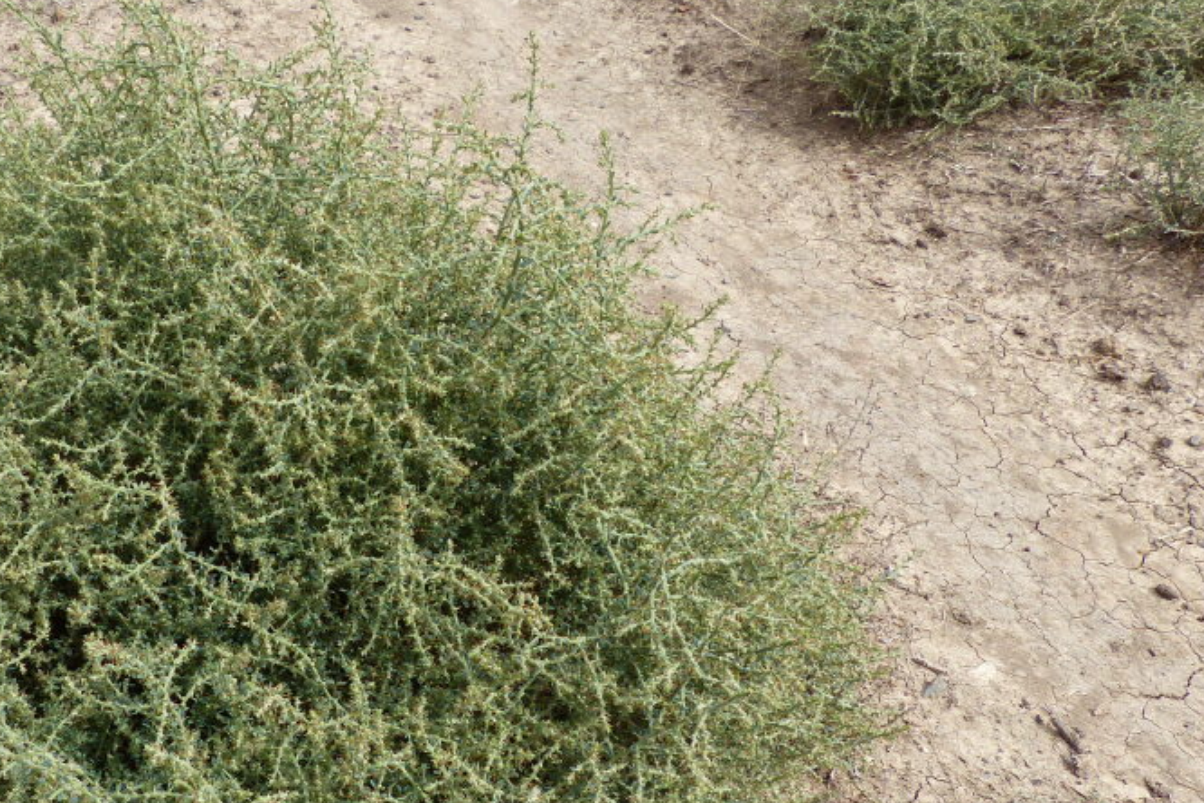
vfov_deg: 33.0
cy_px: 566
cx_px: 289
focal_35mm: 40
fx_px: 1338
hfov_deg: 46.6
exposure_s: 1/500
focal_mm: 4.5
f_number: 4
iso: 100
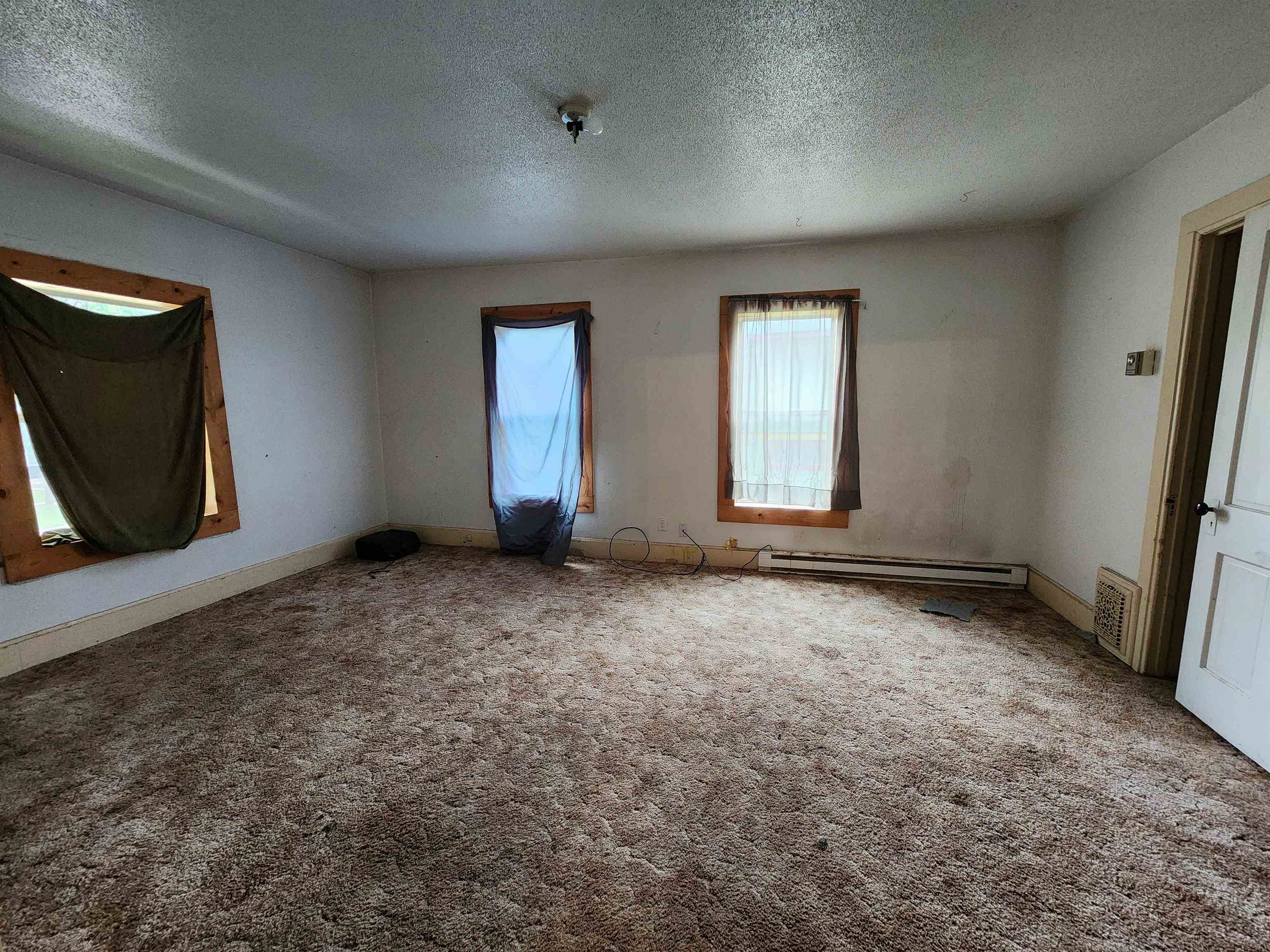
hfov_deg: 106.2
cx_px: 635
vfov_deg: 89.9
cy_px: 476
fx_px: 477
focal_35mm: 13
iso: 400
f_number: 2.2
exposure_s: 1/30
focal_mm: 2.2
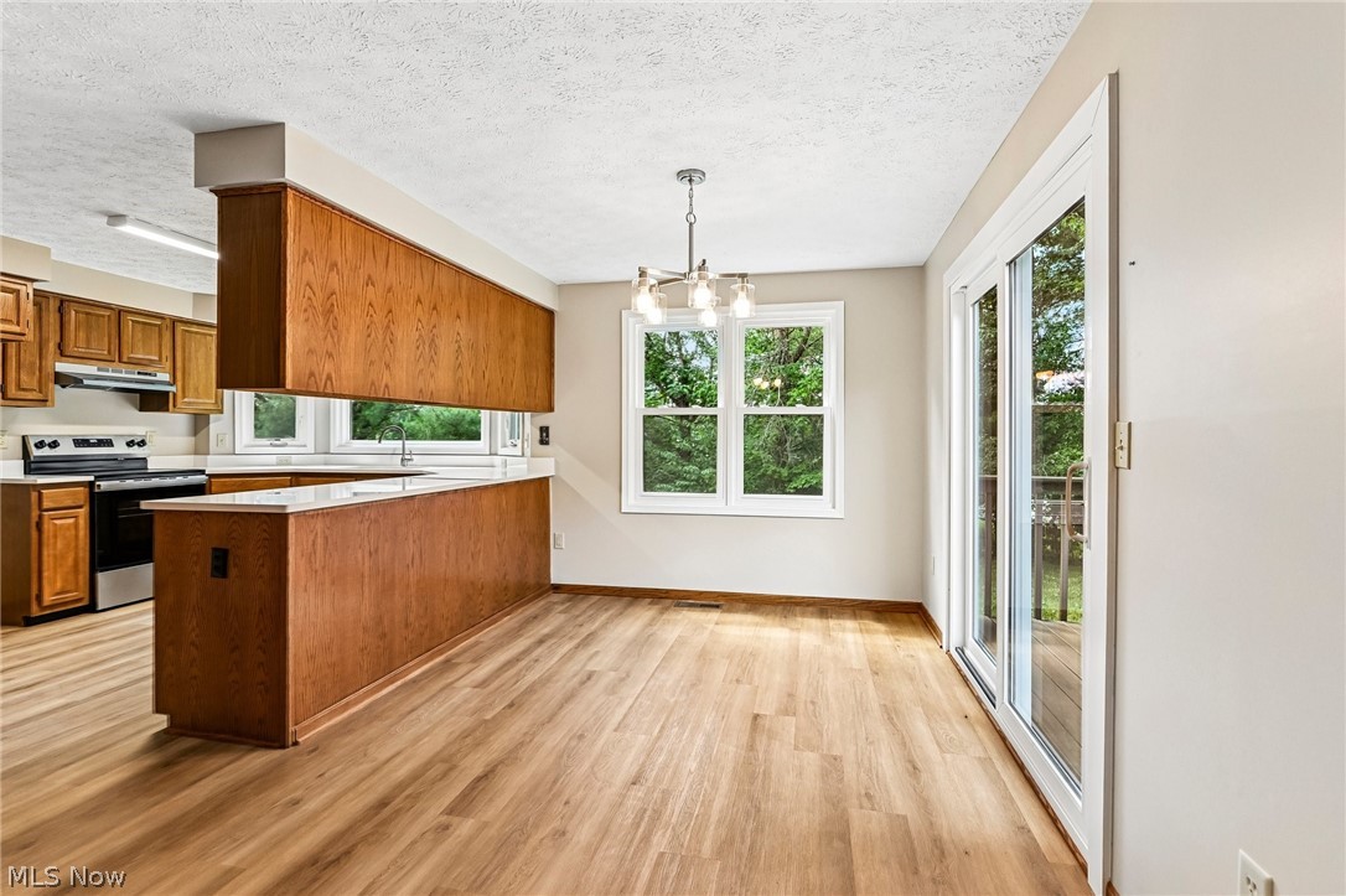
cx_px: 673
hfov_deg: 96.8
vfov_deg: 73.7
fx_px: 598
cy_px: 448
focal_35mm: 16
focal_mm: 16
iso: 1000
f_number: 6.3
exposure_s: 1/200
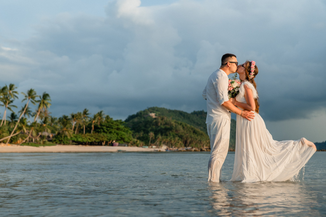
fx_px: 459
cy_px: 108
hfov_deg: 39.1
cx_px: 163
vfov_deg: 26.6
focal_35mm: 51
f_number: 2.8
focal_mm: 50
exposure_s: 1/8000
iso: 2000
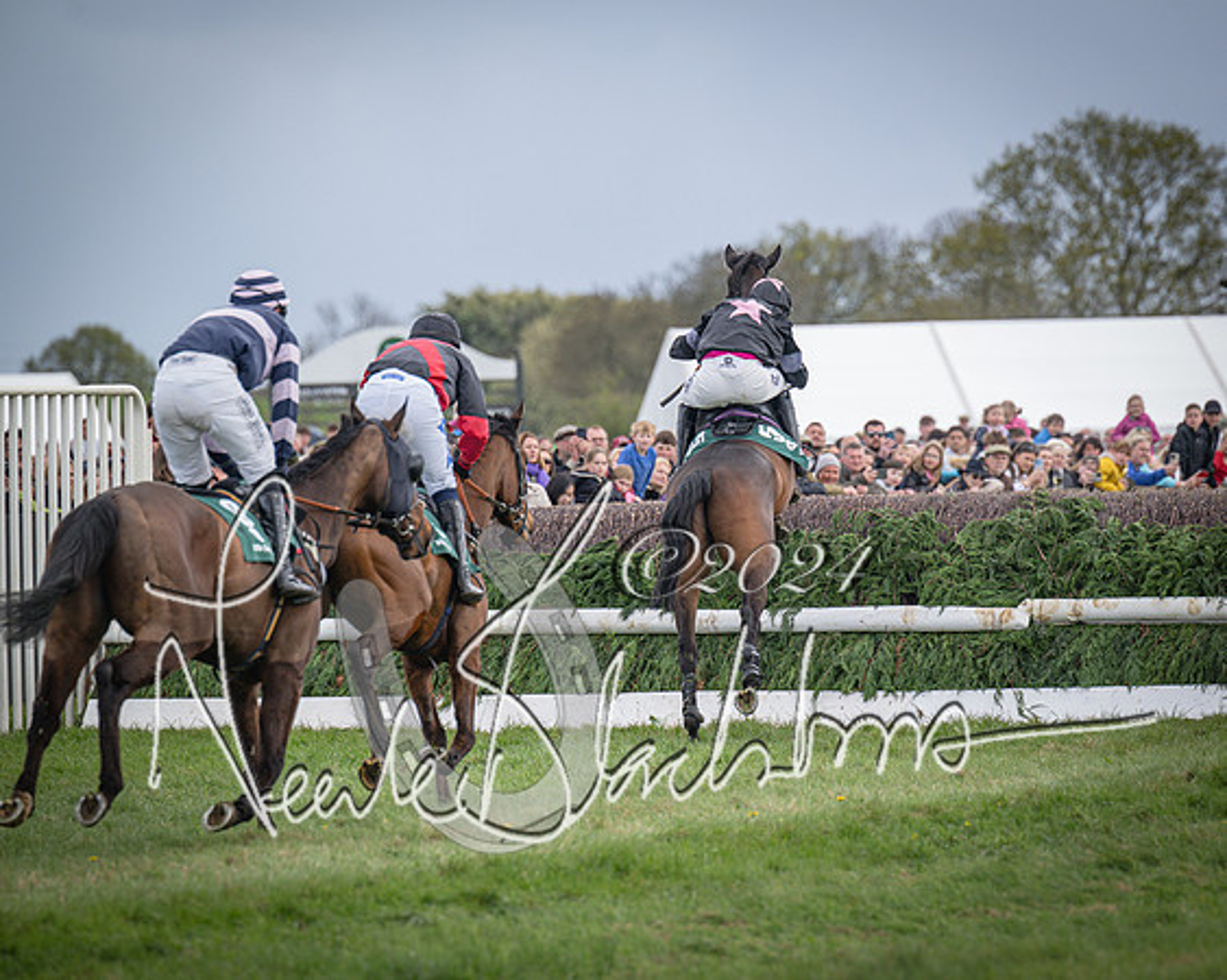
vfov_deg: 5.0
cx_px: 743
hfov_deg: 6.2
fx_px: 11249
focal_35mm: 310
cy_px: 492
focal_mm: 270
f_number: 5
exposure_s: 1/1600
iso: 800
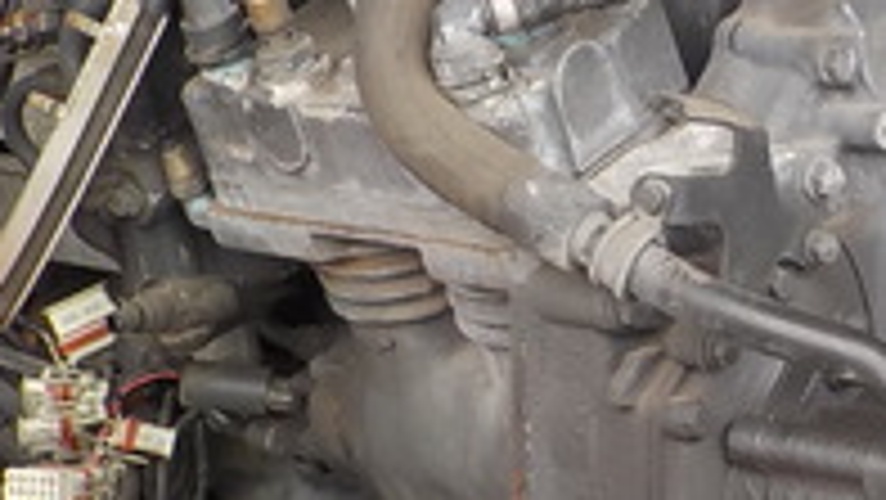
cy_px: 252
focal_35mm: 106
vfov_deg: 11.4
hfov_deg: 20.0
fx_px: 2491
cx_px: 684
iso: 125
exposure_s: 1/40
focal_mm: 4.1
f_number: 3.3
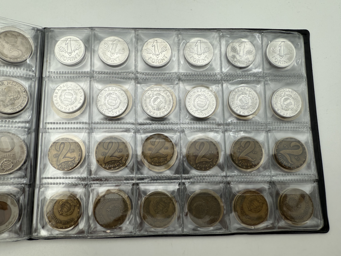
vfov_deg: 56.8
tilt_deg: -80.5
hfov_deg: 71.6
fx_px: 236
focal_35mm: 24
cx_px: 170
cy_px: 128
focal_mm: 2.22
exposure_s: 1/247
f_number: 2.2
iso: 40
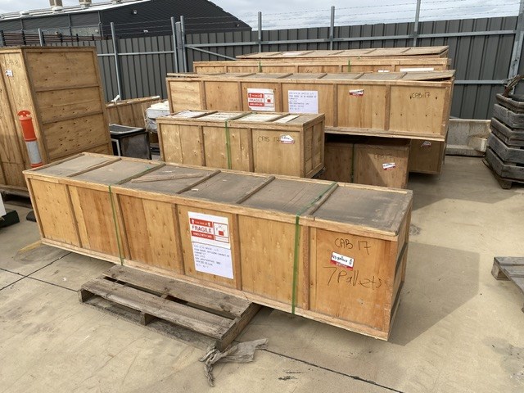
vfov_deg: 53.1
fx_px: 394
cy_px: 196
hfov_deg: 67.3
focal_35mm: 26
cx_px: 262
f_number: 1.8
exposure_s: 1/2141
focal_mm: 4.25
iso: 32
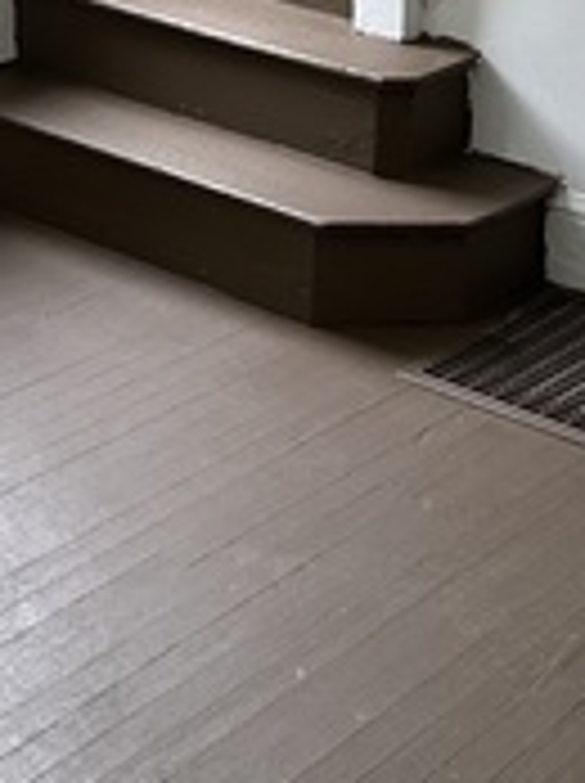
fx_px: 2078
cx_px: 360
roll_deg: -2.9
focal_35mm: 92
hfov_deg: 16.0
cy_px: -88
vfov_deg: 20.3
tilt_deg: -12.9
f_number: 1.78
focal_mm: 6.86
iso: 125
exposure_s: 1/60
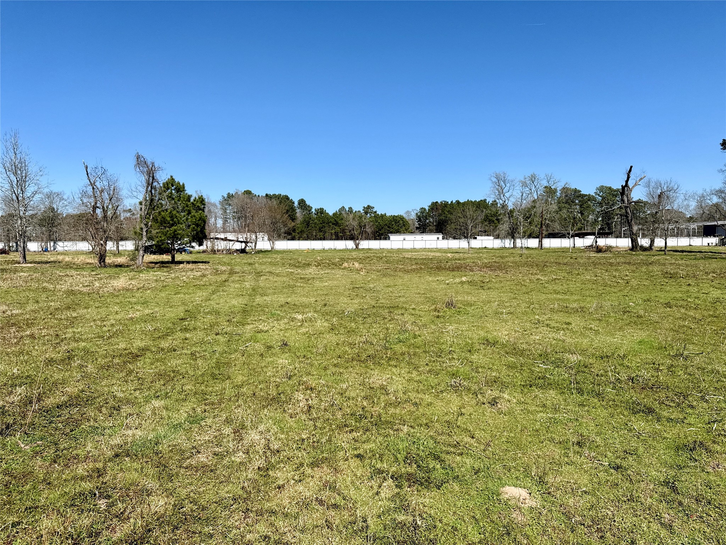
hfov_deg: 71.6
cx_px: 363
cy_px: 272
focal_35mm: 24
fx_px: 503
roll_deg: +0.0
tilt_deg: -3.6
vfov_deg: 56.8
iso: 80
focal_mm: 6.76
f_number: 1.78
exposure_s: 1/6711
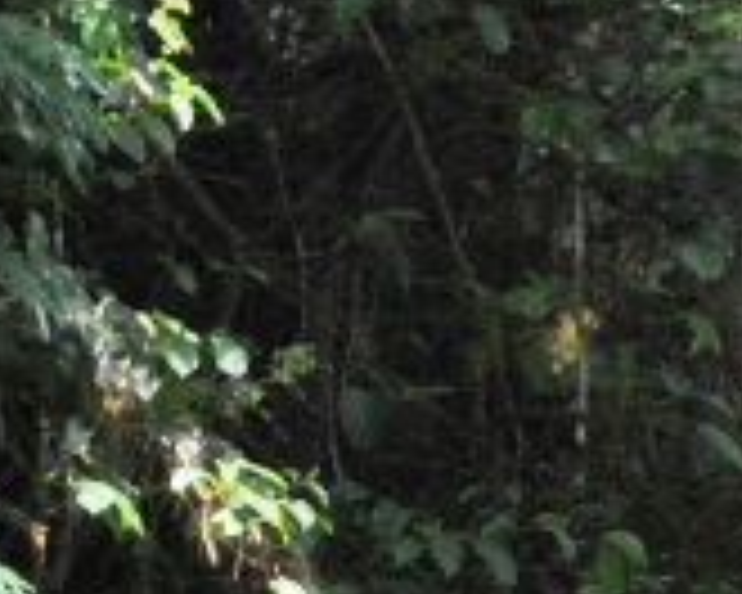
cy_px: 866
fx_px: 8850
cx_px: -814
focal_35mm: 403
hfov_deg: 4.7
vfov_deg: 3.8
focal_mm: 46
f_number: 7.1
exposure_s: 1/200
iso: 800
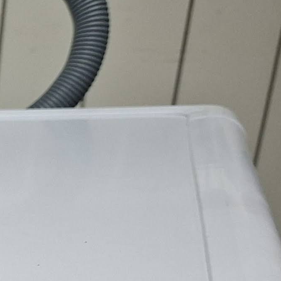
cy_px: 610
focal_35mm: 121
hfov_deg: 10.8
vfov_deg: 12.3
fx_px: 1111
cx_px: -503
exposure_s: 1/50
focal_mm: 5.54
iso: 200
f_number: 1.8
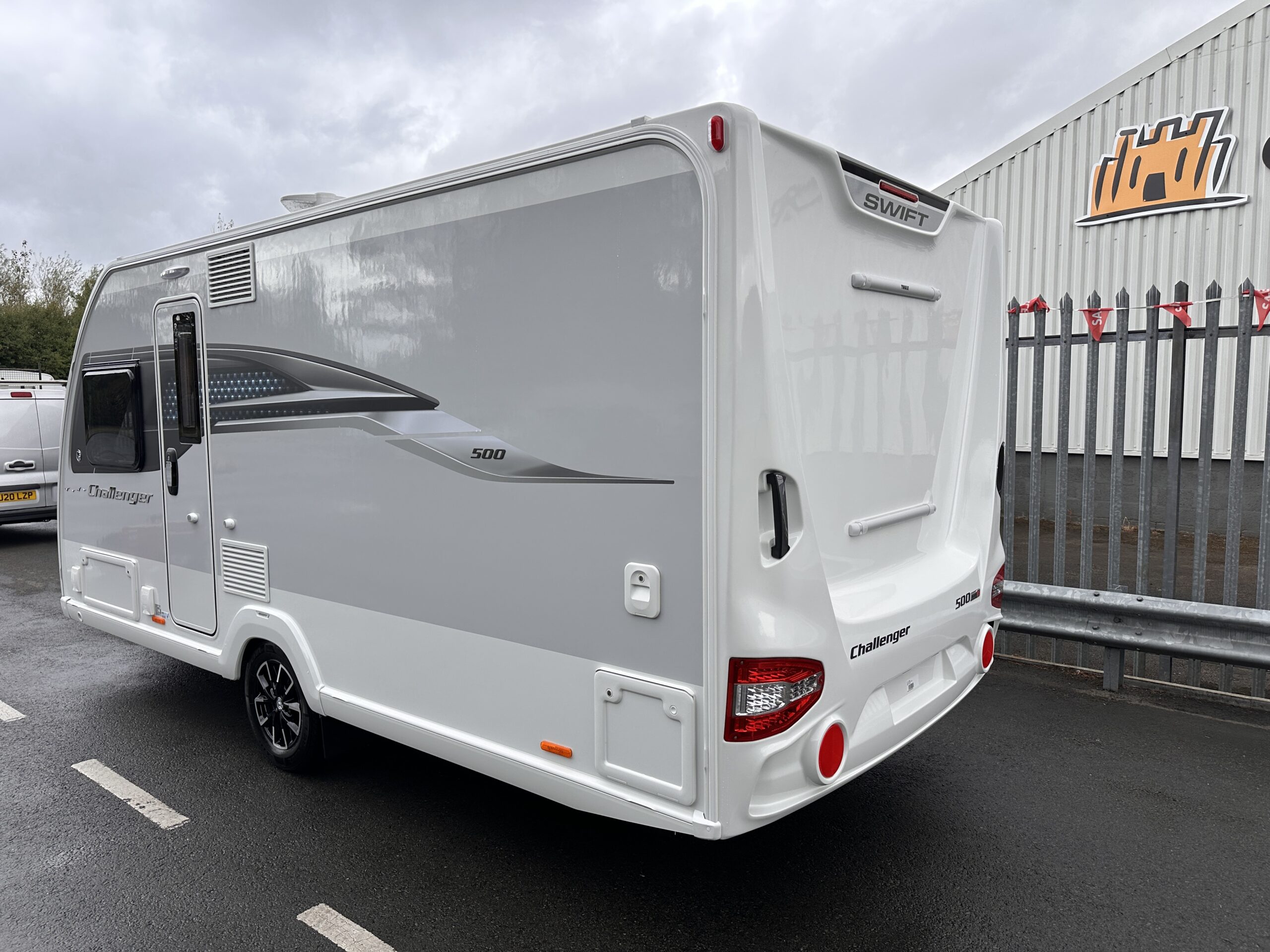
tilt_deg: -4.8
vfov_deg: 56.8
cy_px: 476
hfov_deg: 71.6
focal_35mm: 24
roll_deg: +0.2
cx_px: 635
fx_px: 881
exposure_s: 1/1412
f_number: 1.78
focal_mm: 6.86
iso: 80
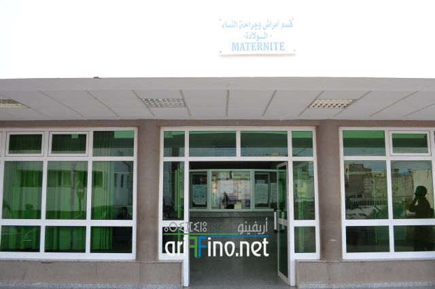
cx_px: 218
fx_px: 362
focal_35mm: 30
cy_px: 144
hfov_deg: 62.0
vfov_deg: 43.6
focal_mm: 20
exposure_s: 1/125
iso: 250
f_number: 5.6
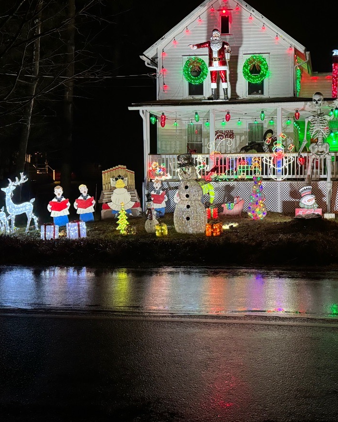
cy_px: 192
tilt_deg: -1.2
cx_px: 255
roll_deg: +0.1
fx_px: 500
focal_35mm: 40
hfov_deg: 36.4
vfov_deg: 45.7
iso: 800
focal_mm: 6.86
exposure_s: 1/40
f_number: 1.78
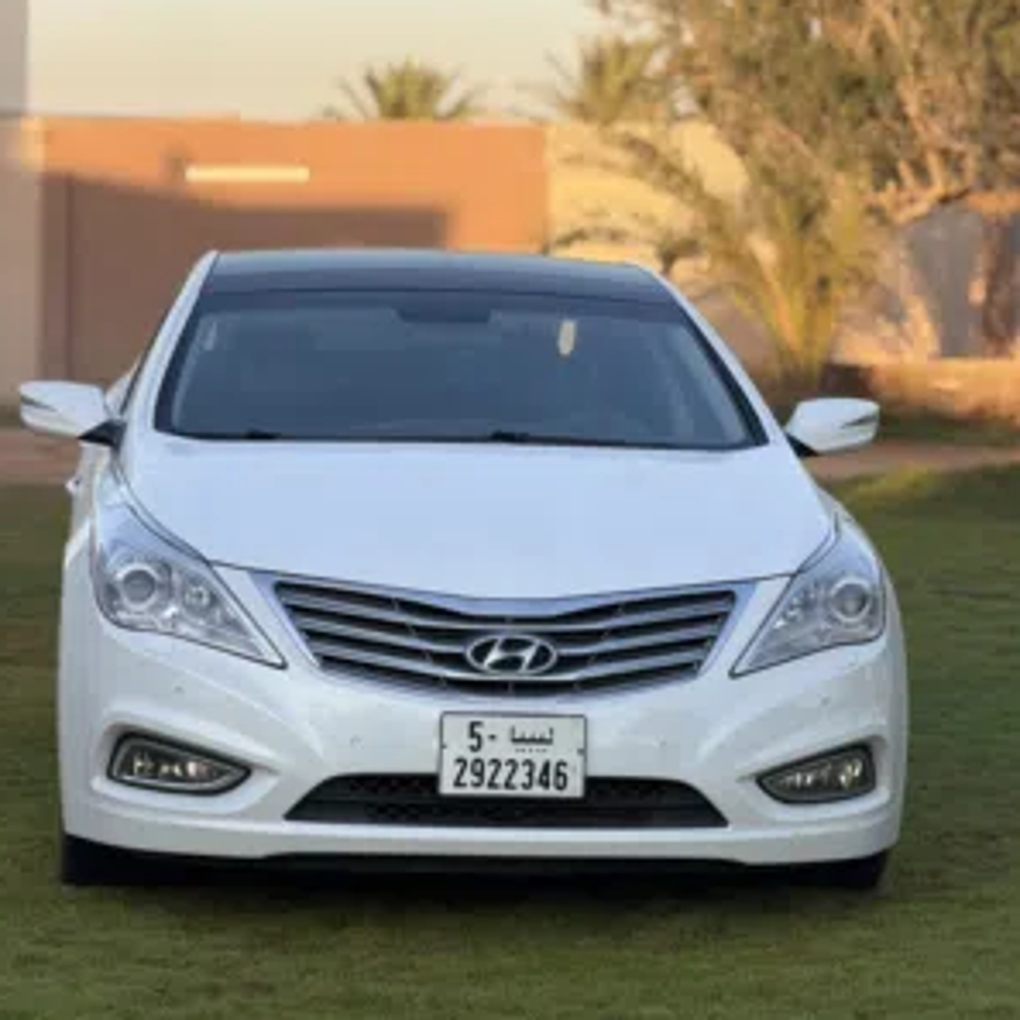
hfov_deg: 14.7
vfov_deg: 14.6
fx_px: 3967
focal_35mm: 119
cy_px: 350
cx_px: 508
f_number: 2.8
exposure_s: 1/308
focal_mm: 16.89
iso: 50
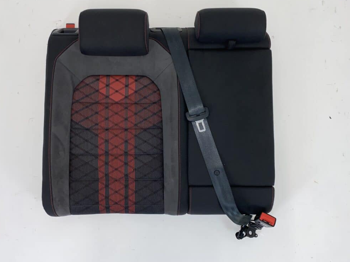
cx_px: 168
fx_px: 293
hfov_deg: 61.6
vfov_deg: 48.2
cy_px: 119
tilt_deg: -85.4
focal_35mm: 29
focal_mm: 4.25
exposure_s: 1/100
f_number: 1.8
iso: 50
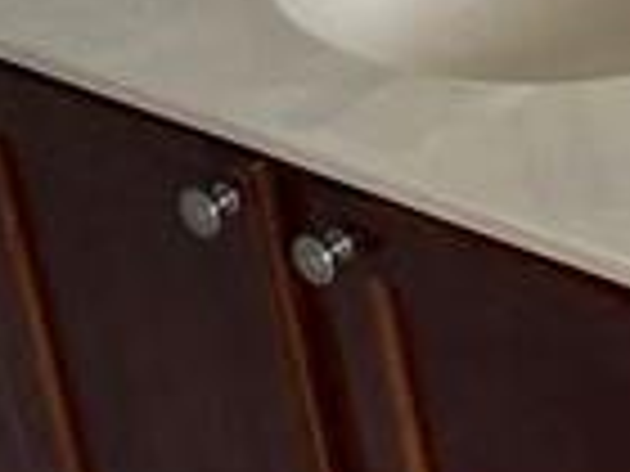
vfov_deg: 7.4
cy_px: -539
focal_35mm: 190
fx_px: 3458
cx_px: 1854
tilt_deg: -20.7
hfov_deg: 8.7
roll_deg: +2.0
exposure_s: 1/121
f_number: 1.8
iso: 100
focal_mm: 4.25
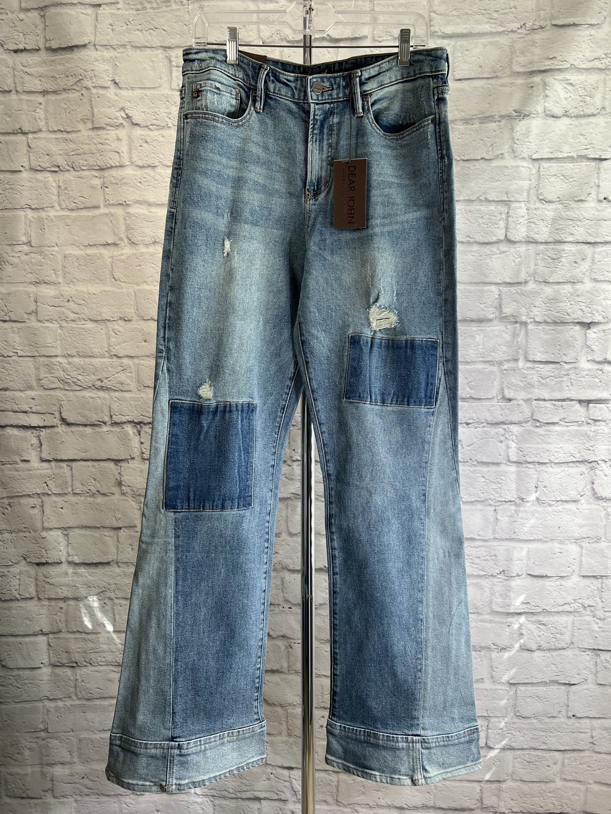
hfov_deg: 53.1
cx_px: 306
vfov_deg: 67.3
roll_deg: +0.6
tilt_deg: -6.1
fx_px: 612
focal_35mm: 26
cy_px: 407
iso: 40
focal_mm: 5.7
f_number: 1.5
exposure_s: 1/165
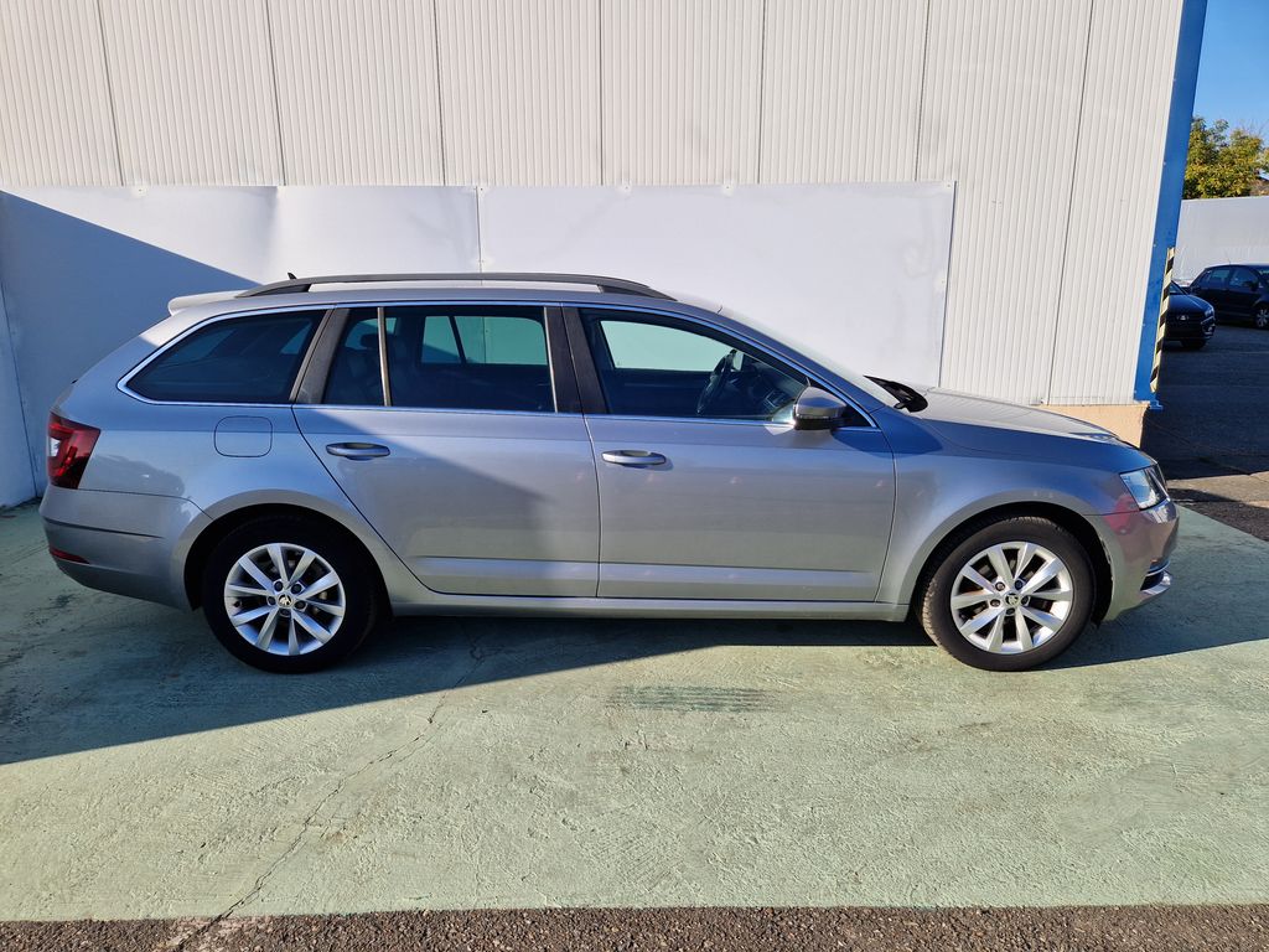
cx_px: 634
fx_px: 843
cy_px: 476
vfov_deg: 58.9
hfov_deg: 73.9
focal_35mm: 23
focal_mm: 5.4
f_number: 1.8
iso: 50
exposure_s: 1/1312
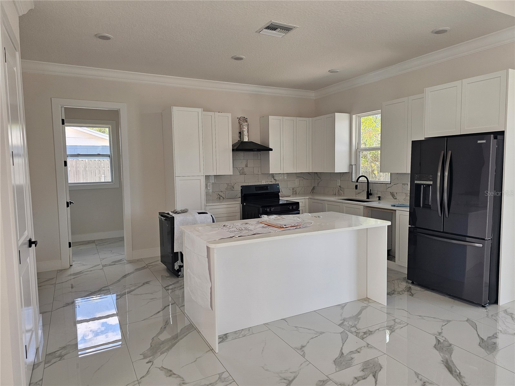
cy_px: 193
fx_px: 342
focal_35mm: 23
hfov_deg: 73.9
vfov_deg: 58.9
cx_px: 258
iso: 80
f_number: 1.7
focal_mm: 6.3
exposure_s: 1/180
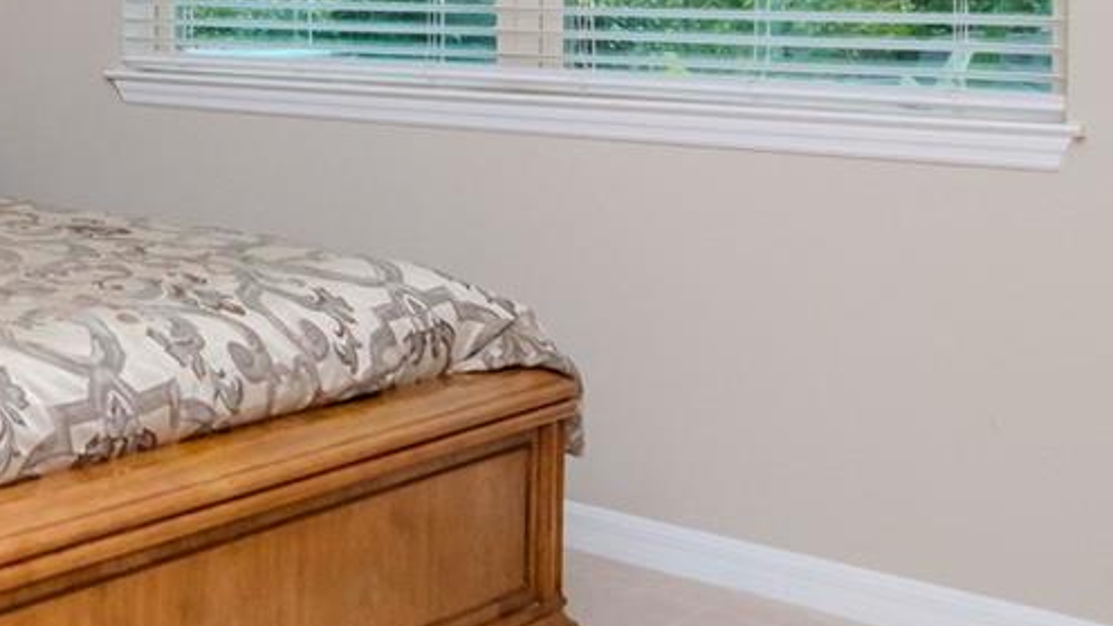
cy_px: -47
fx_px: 1643
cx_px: -341
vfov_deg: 20.6
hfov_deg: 29.8
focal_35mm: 56
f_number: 7.1
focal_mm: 11
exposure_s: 1/125
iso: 800
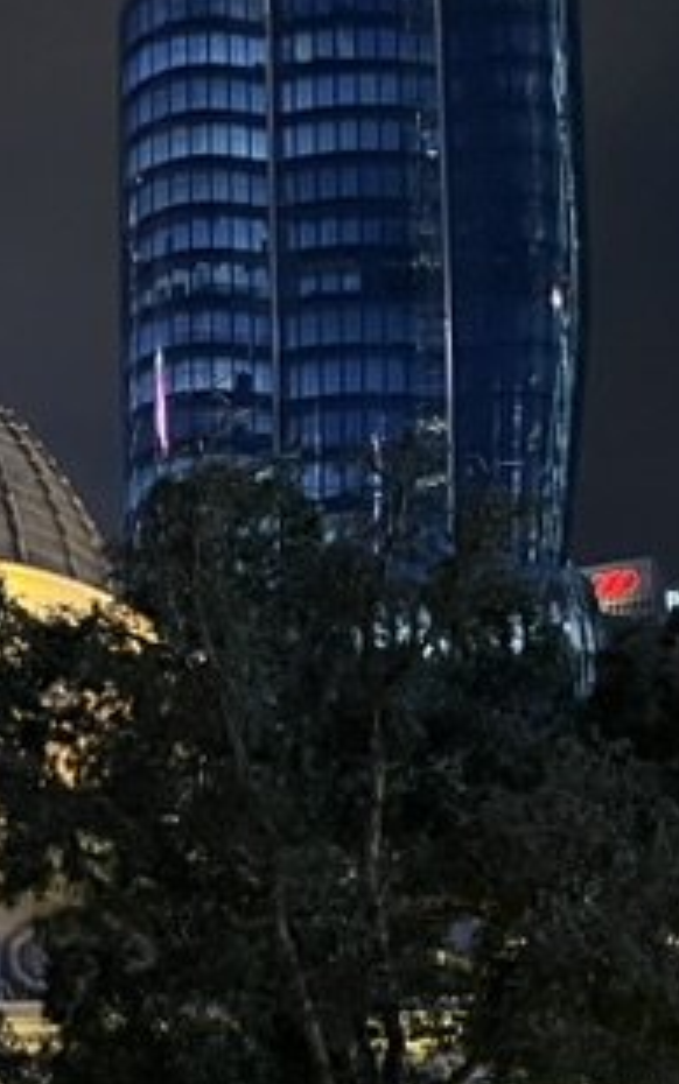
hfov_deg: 14.1
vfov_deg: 21.9
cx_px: -32
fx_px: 2692
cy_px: 1101
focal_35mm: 91
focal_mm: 5.1
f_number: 1.6
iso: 500
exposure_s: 1/33
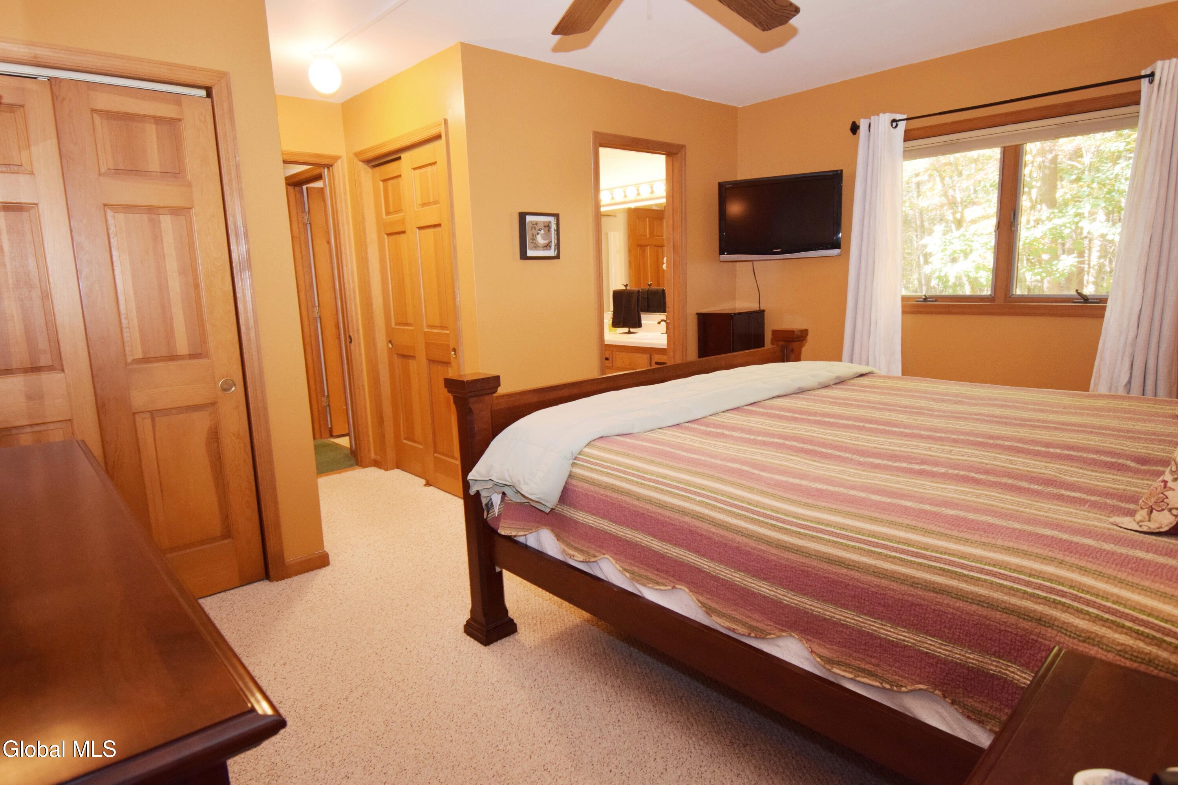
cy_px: 392
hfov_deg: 85.4
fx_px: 638
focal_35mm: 20
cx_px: 589
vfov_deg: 63.2
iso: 1100
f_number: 5
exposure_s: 1/60
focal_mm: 13
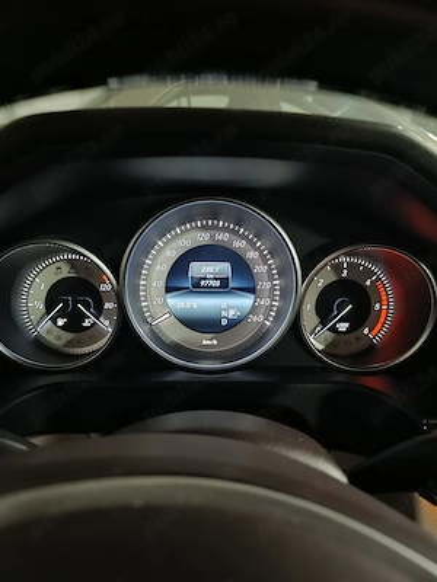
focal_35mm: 24
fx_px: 404
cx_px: 218
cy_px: 291
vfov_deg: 71.6
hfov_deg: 56.8
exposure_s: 1/14.3
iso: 3514
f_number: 1.65
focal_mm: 6.14
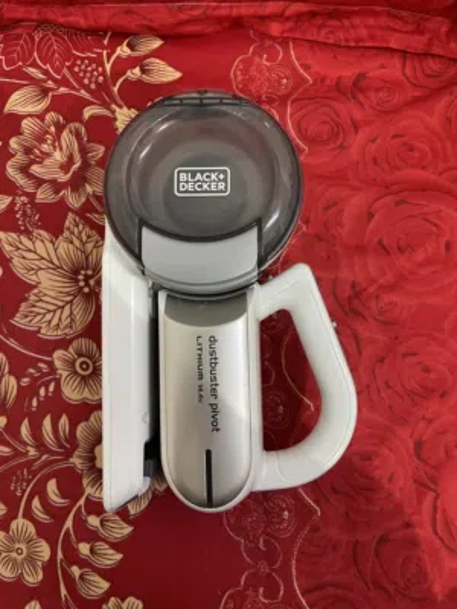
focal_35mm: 25
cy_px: 304
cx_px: 228
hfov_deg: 54.9
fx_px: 440
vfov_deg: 69.4
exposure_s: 1/33
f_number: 1.6
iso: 400
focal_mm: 5.1
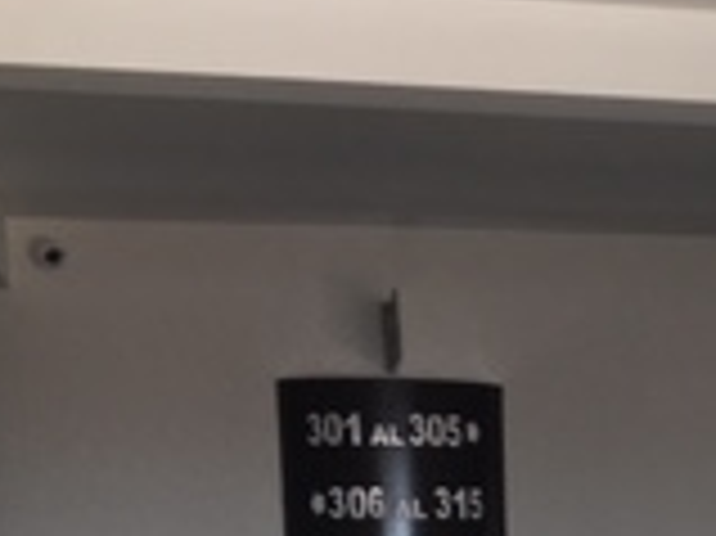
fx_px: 2418
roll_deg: +1.3
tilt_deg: -3.9
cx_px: 1126
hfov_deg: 15.3
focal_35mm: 117
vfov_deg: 12.1
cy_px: 793
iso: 25
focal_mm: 4.15
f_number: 2.2
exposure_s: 1/40
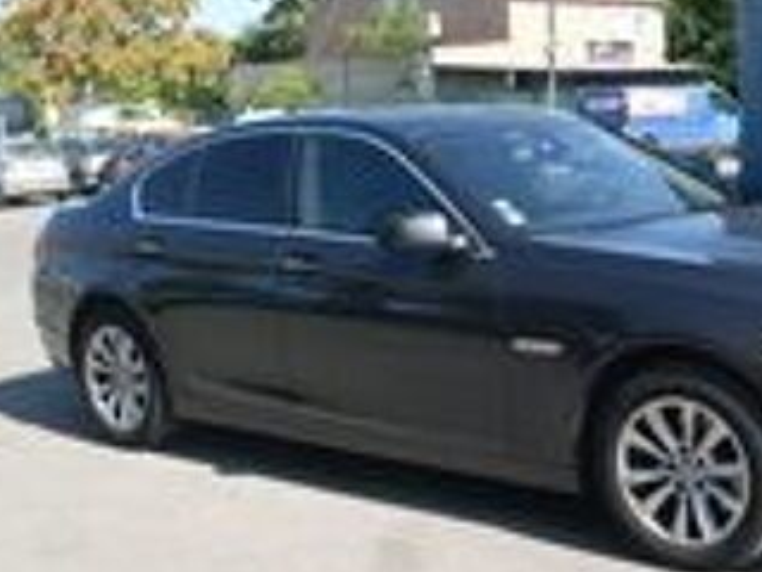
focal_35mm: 57
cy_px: 338
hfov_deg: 33.2
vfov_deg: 25.6
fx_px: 1255
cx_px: 555
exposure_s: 1/125
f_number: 8.4
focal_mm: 6.3
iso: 80
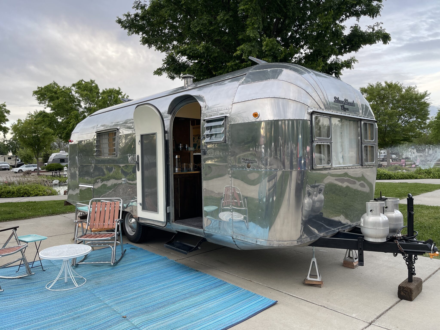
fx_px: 330
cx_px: 220
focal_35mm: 26
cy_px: 165
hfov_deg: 67.3
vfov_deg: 53.1
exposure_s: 1/121
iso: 40
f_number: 1.6
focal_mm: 5.1
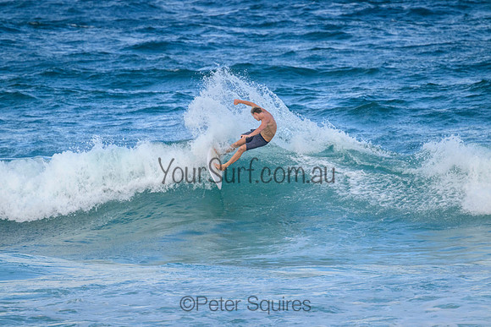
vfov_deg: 1.7
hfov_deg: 2.6
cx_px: 246
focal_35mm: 800
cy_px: 164
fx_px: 10913
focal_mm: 800
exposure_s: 1/1600
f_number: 11
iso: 2000
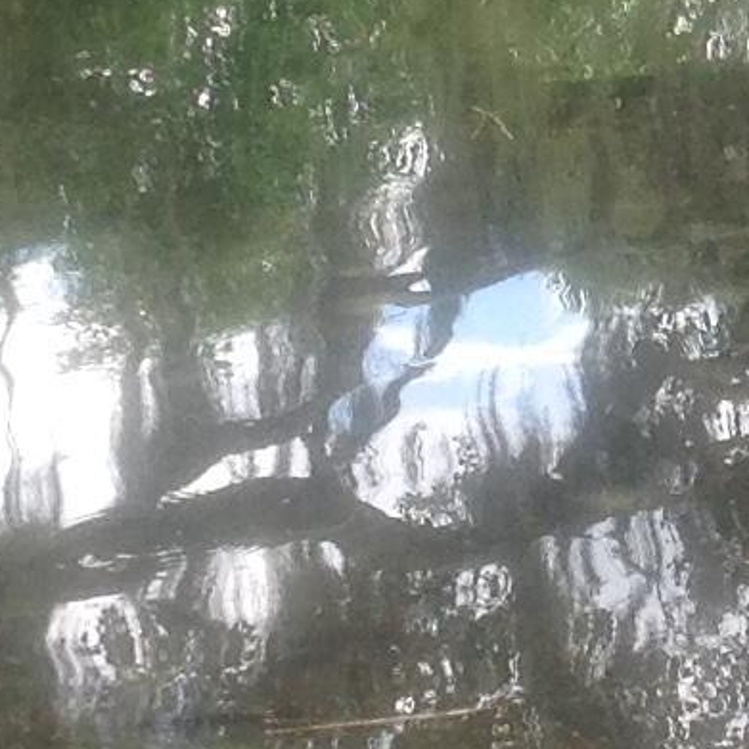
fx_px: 5018
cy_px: 96
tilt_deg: -9.1
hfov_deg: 8.3
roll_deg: -1.0
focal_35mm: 205
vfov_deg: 8.5
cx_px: 1197
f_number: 2.4
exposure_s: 1/355
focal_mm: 4.28
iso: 50
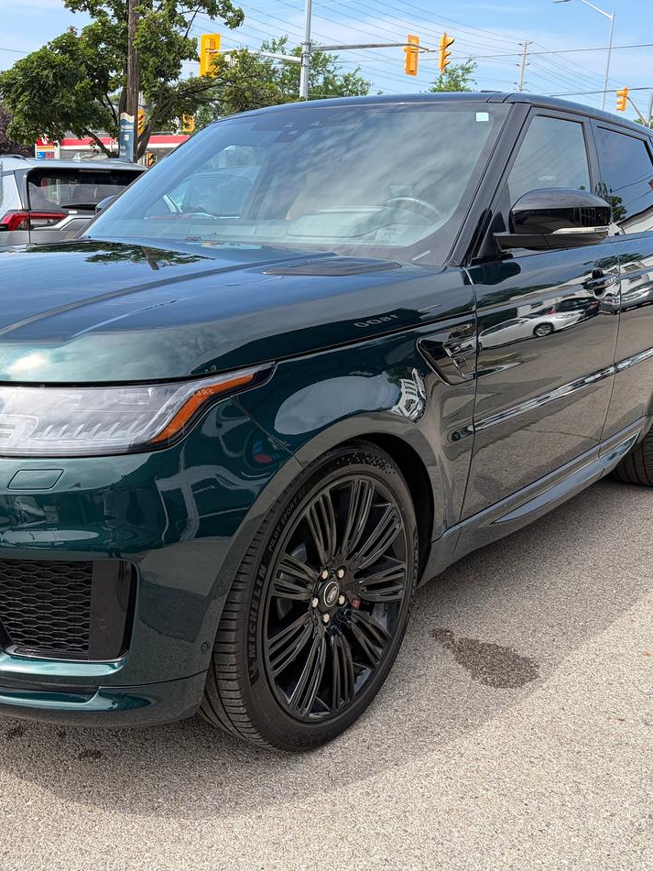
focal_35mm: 35
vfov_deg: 52.6
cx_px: 215
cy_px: 436
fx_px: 881
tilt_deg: -14.7
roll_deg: -1.0
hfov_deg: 40.2
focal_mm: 5.96
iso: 50
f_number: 1.6
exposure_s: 1/1667
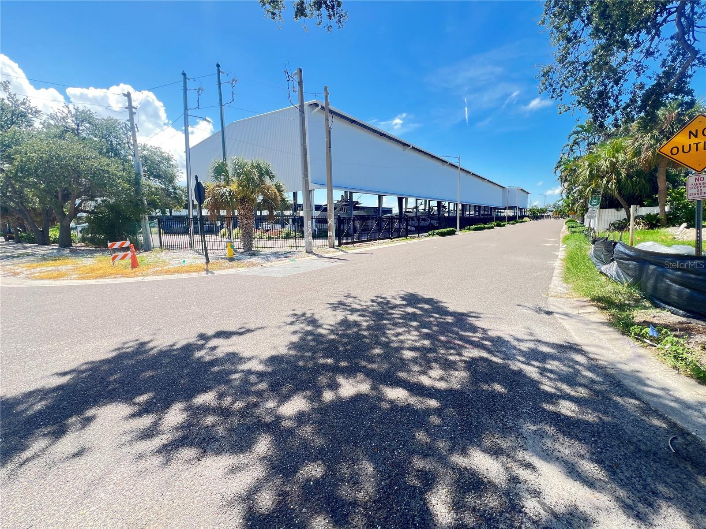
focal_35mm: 13
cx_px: 353
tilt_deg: -8.7
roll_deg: +2.2
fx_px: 265
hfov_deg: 106.2
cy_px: 264
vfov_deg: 89.9
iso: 32
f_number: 1.8
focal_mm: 1.57
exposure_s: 1/334
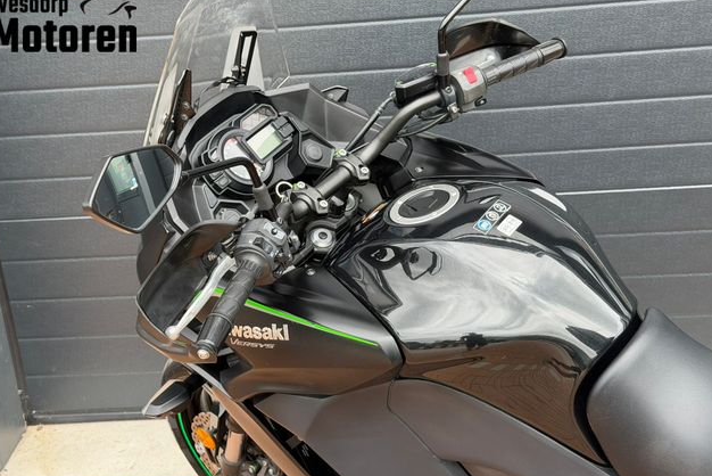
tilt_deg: -18.2
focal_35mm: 51
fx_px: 1009
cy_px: 249
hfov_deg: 38.9
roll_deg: +5.5
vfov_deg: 26.5
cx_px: 355
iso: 80
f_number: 1.78
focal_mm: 6.76
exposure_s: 1/587
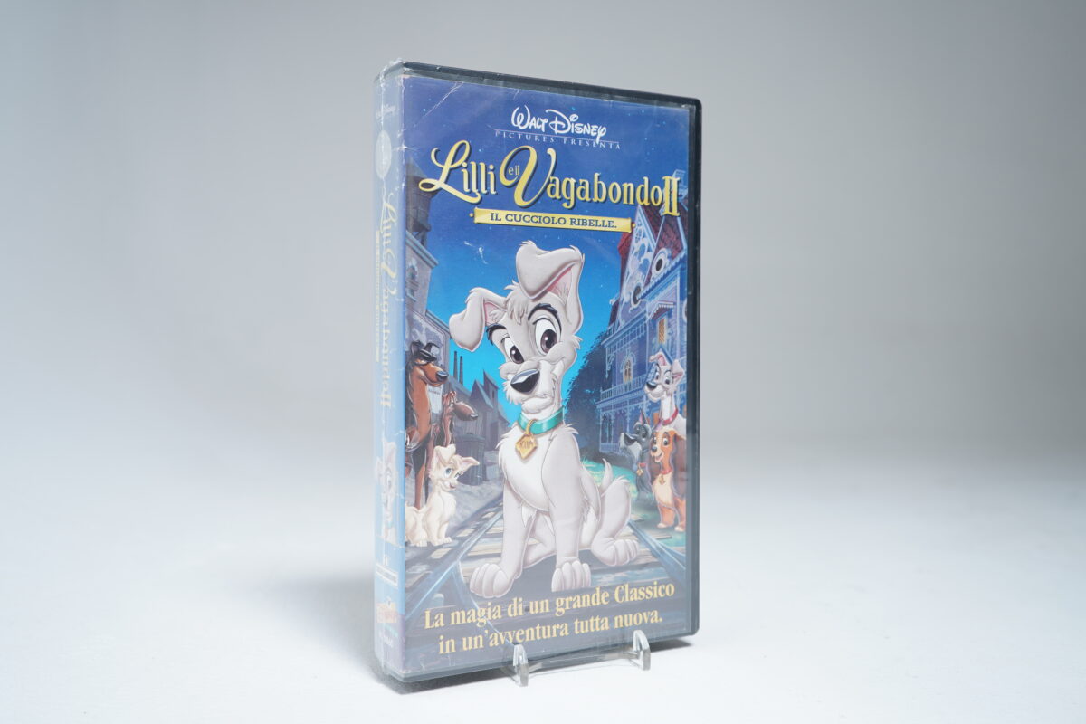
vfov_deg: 40.0
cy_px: 362
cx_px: 543
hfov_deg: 57.2
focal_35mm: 33
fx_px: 995
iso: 160
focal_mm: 33
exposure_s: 1/3
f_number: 5.6
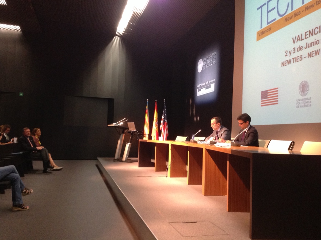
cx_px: 160
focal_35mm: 35
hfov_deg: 52.7
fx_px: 324
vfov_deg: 40.6
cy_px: 120
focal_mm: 4.28
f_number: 2.4
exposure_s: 1/15
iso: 320
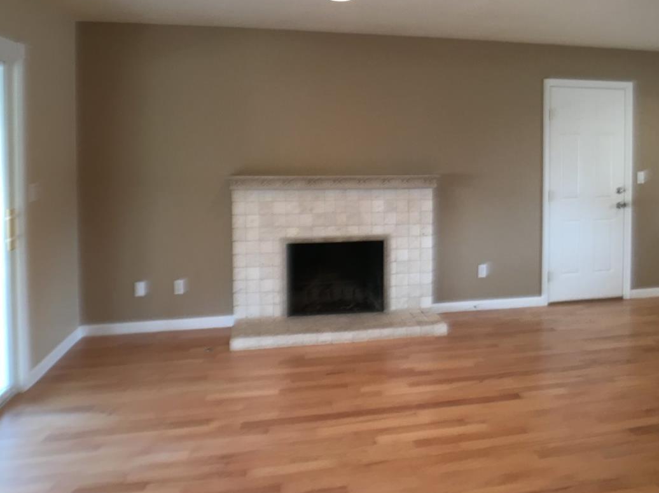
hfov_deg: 44.6
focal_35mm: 42
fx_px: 799
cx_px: 396
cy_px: 168
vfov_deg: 34.0
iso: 32
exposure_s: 1/15
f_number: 2.2
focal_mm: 4.15
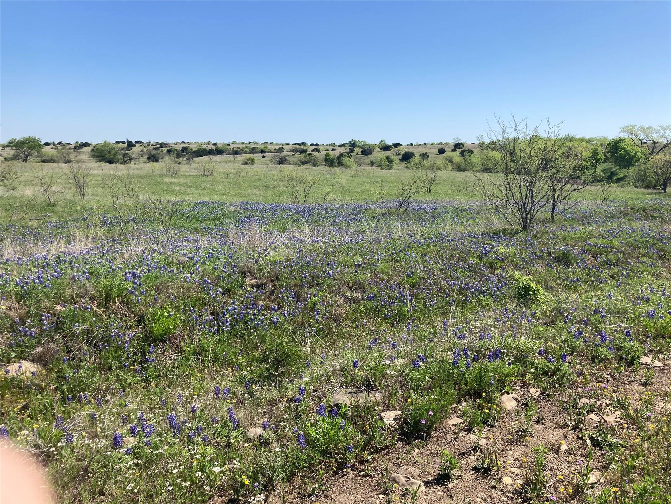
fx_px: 543
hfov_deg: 63.4
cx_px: 336
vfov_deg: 49.7
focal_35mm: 28
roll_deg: +0.0
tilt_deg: -8.8
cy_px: 252
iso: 20
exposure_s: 1/2208
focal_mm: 3.99
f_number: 1.8
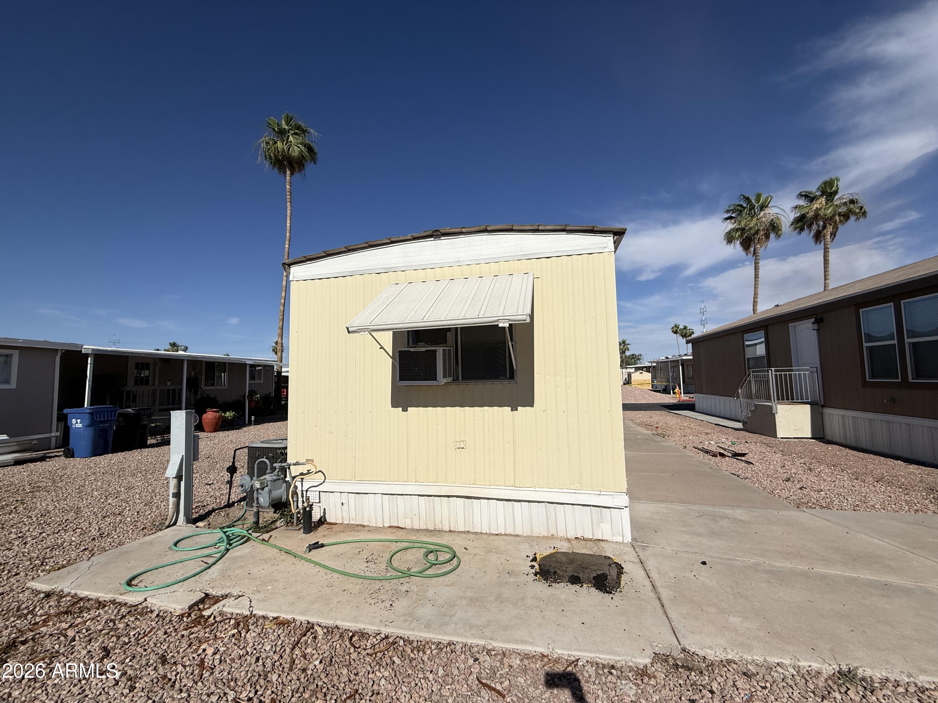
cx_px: 469
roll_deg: +0.6
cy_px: 352
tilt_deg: +4.4
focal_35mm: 14
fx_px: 379
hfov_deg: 102.1
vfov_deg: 85.7
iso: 40
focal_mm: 2.22
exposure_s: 1/6803
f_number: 2.2
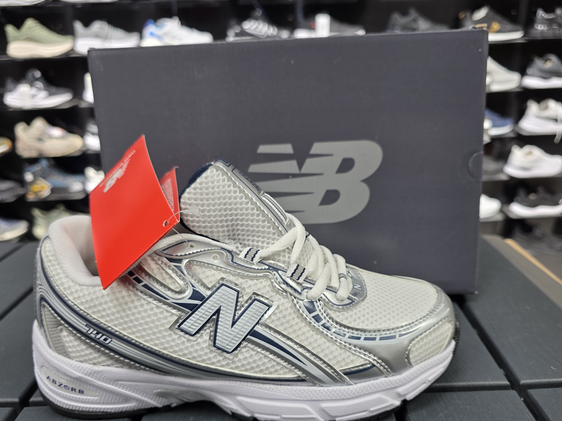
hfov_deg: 63.4
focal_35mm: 28
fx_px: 455
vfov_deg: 49.4
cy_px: 254
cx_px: 293
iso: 100
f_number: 1.7
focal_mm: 6.3
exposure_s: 1/66
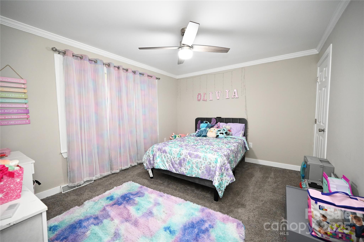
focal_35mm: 14
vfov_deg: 81.1
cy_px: 121
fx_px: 141
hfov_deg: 104.3
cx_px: 182
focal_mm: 14
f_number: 4
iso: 2500
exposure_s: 1/125
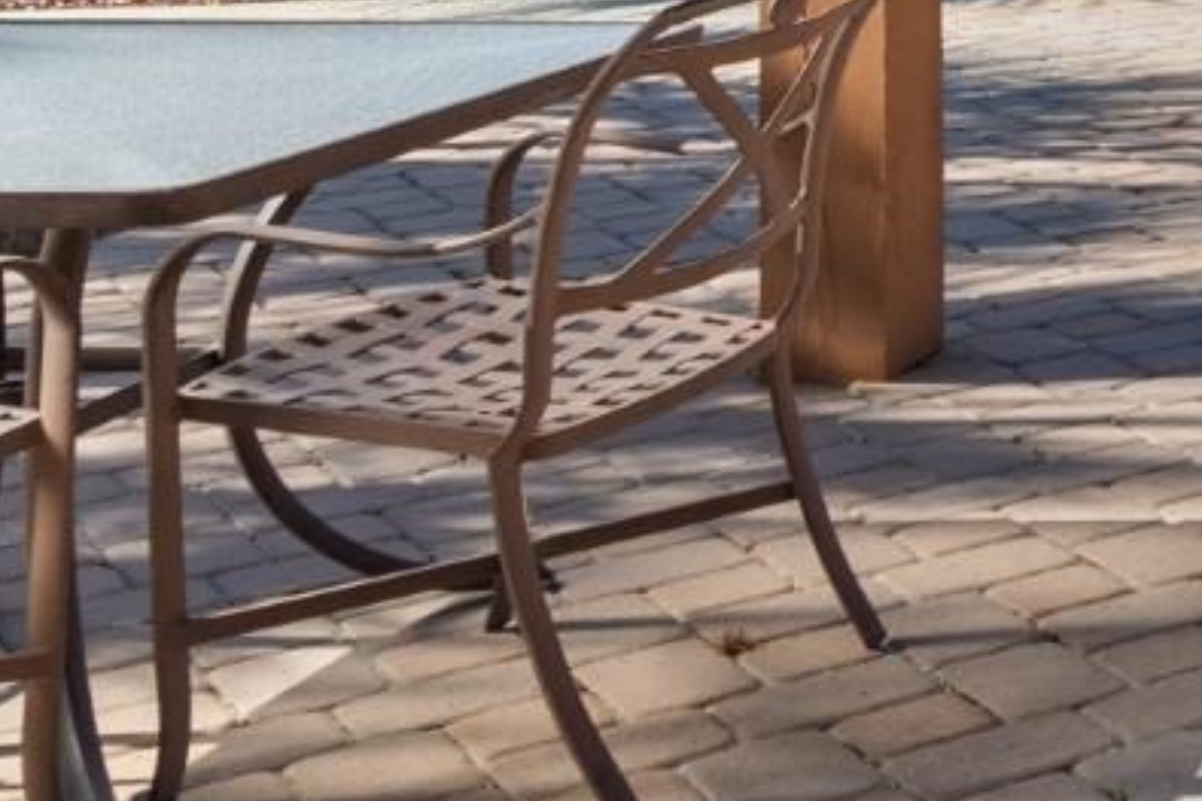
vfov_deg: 15.3
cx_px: 2164
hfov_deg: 19.0
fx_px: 2737
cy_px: -417
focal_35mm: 82
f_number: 6.3
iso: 100
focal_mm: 10
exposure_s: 1/160
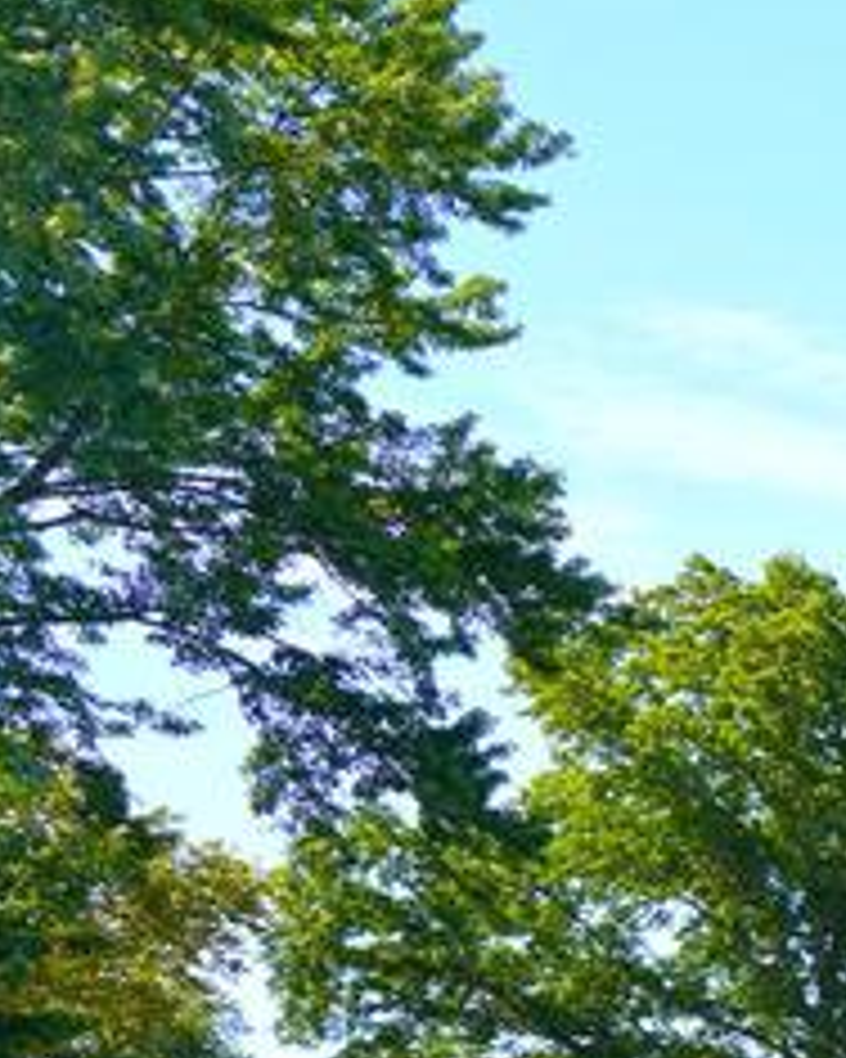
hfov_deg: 9.4
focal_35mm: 92
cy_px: 1342
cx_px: 2979
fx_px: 2879
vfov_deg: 19.3
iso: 100
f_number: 8
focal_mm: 16
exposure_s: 1/125
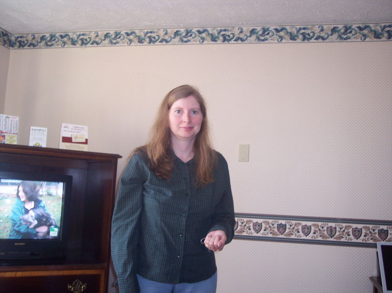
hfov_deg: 49.0
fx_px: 430
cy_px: 146
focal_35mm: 38
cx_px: 196
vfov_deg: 37.7
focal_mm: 8
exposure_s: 1/45
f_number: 2.8
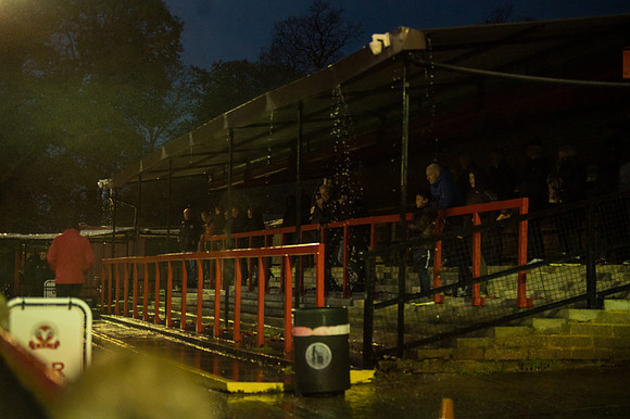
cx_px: 315
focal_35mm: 70
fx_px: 1224
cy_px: 210
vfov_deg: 19.4
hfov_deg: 28.9
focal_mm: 70
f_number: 2.8
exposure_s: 1/1000
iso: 5000
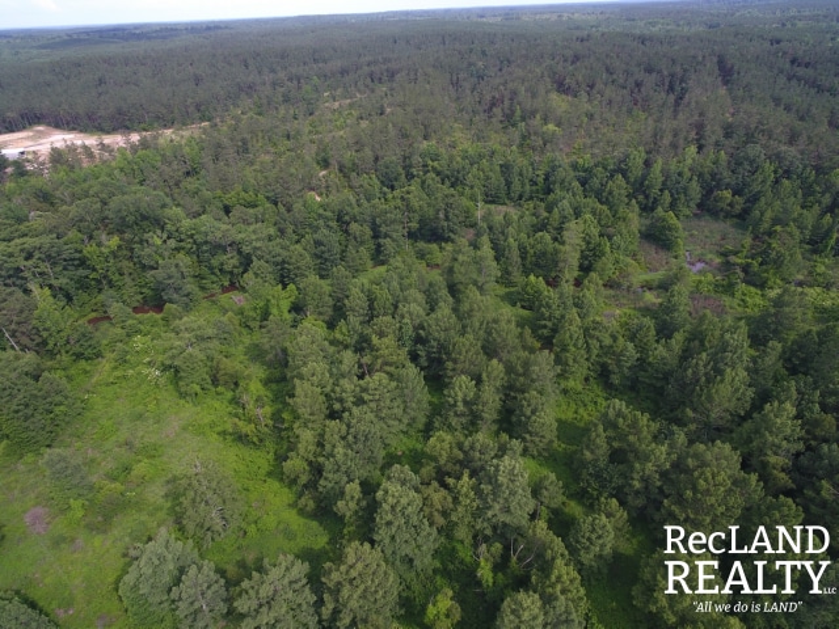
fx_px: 485
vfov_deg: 66.0
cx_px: 420
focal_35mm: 20
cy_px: 314
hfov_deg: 81.7
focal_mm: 3.61
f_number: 2.8
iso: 100
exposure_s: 1/327
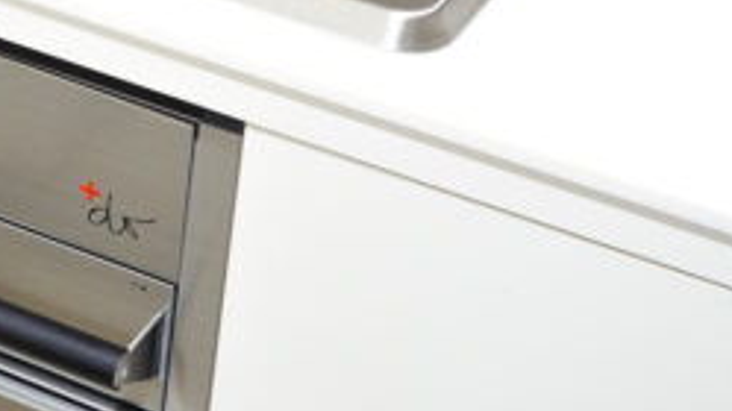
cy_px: -106
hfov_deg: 16.5
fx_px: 2445
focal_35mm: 126
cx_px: -97
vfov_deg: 9.5
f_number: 11
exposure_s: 1/3
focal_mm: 50
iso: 200
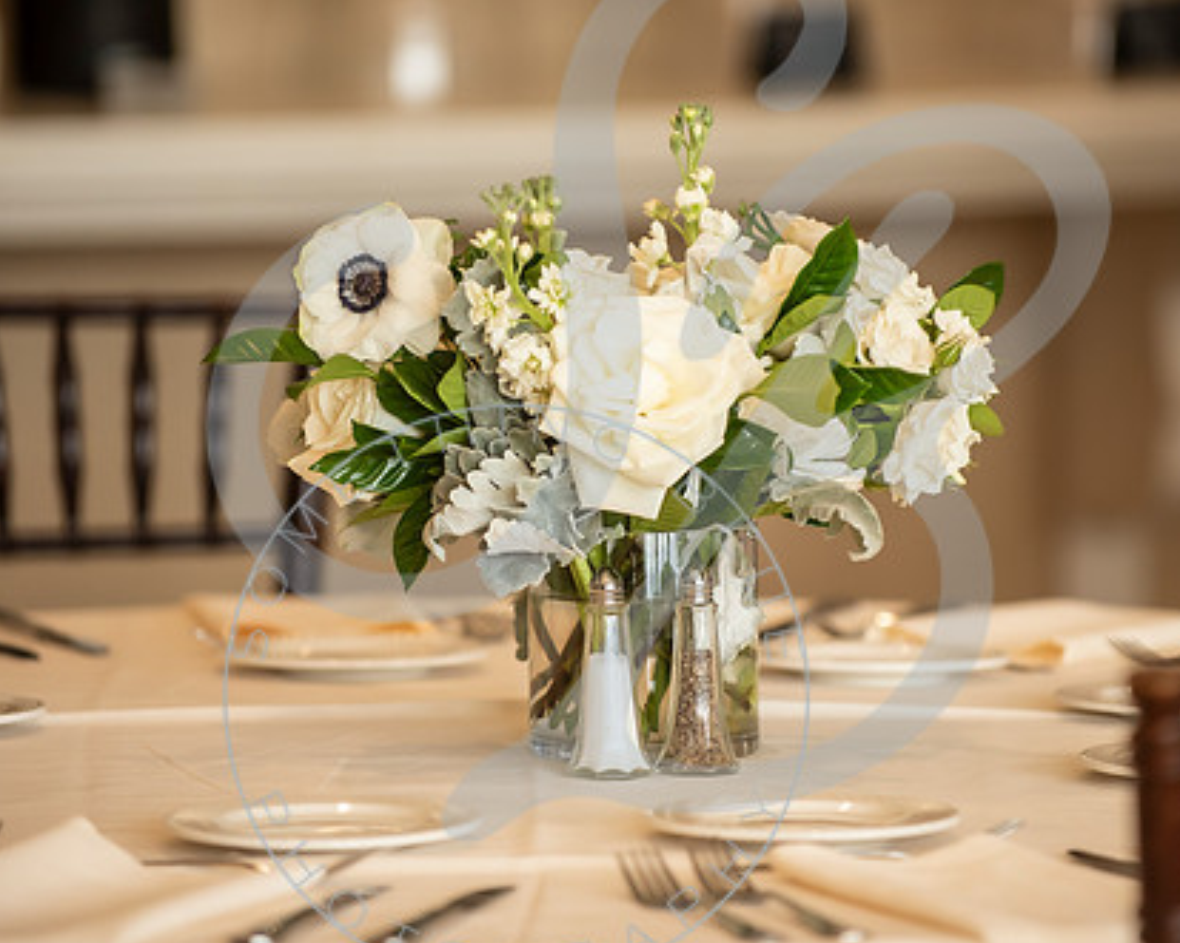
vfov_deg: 5.9
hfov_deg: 7.4
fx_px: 9183
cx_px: 658
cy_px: 457
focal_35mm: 263
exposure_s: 1/250
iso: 400
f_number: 2.8
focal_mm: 200
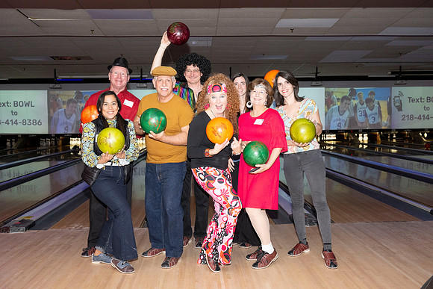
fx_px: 433
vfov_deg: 36.9
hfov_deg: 53.1
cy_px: 144
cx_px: 216
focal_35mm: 36
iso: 1600
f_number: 5.6
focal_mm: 36
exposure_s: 1/100
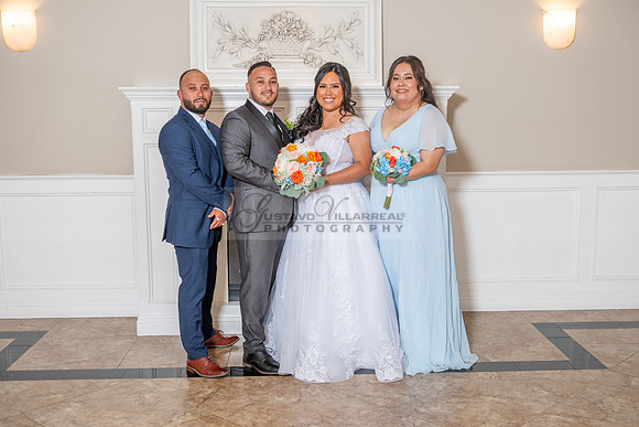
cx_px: 320
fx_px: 746
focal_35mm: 42
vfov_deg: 31.9
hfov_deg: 46.4
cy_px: 214
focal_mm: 42
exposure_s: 1/160
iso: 640
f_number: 4.5
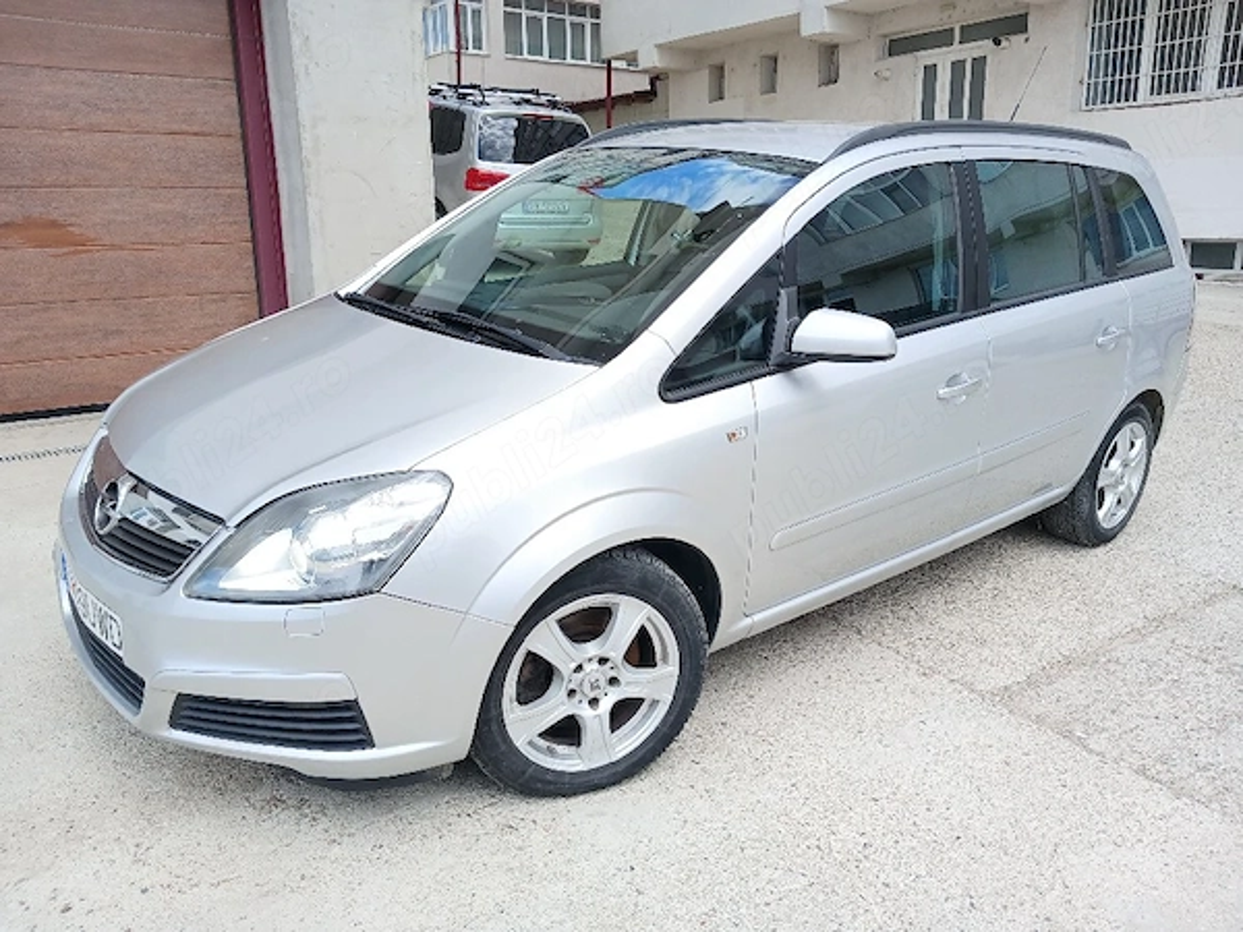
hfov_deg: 65.3
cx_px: 622
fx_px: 970
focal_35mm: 27
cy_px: 466
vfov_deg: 51.4
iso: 20
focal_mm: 3.98
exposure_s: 1/175
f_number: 1.8
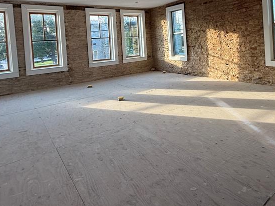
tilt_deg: -1.3
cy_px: 45
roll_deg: +3.7
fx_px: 207
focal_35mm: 26
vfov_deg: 50.3
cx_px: 177
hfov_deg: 65.9
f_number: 2.2
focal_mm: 2.22
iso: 64
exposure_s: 1/157
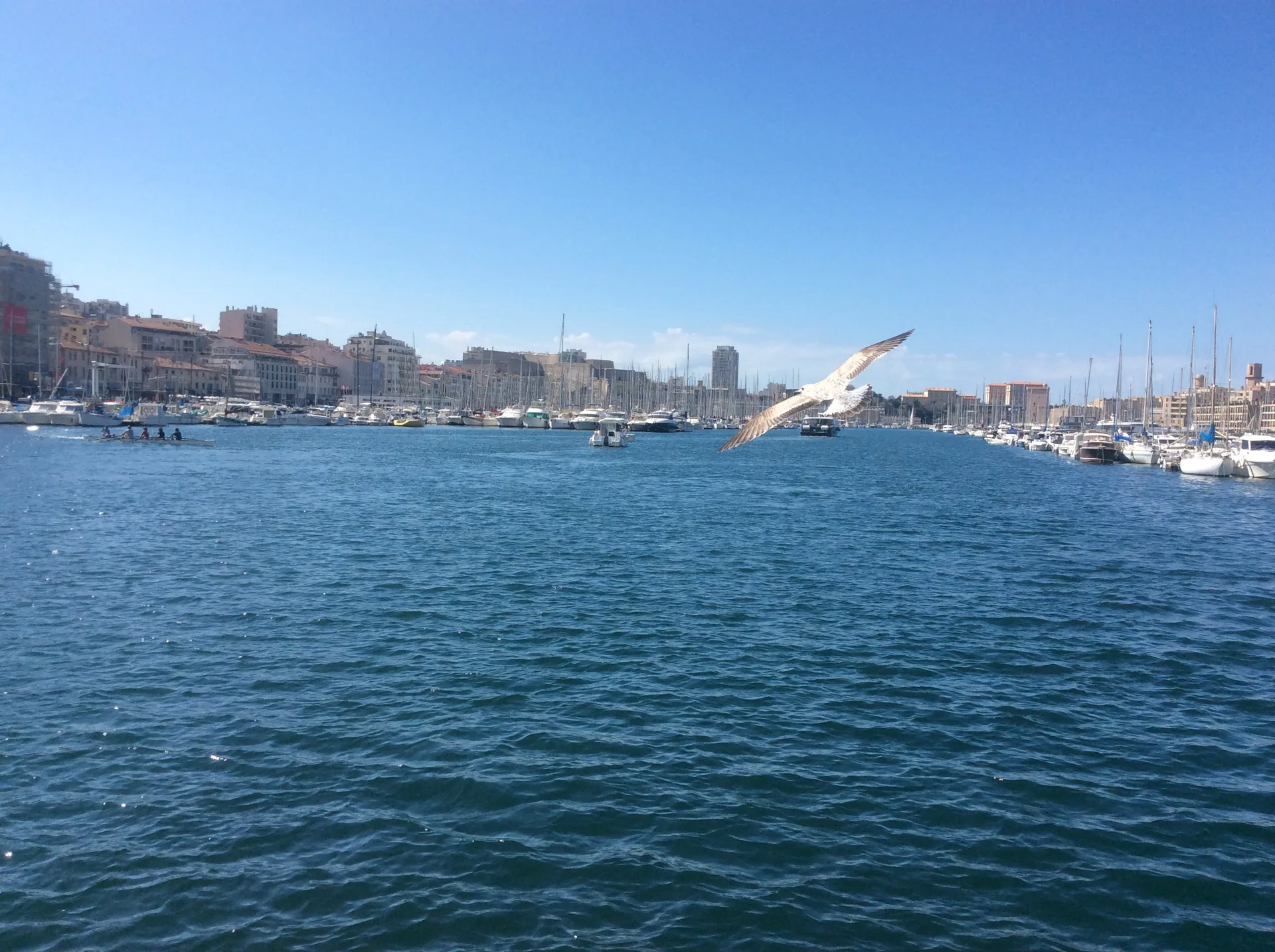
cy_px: 476
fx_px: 1177
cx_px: 638
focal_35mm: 32
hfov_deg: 56.9
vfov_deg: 44.1
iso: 32
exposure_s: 1/1634
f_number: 2.4
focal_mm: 3.3
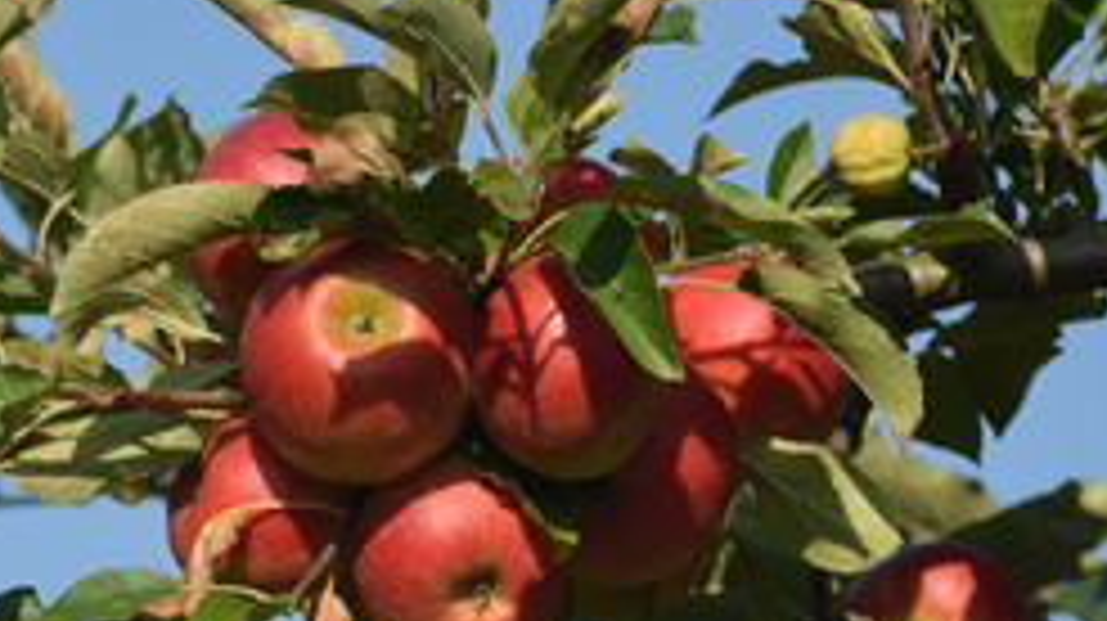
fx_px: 9651
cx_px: 236
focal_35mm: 329
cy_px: 400
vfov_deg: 3.7
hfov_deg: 6.6
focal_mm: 86
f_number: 4.5
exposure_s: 1/2500
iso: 400
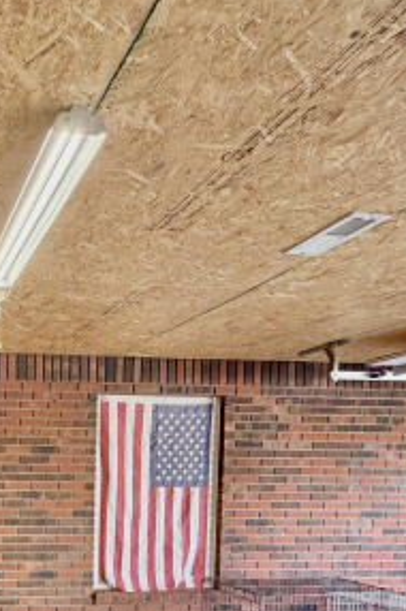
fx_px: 577
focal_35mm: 34
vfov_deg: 50.9
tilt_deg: -3.8
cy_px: 523
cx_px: -54
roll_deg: +0.1
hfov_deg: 33.2
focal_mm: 2.22
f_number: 2.2
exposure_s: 1/60
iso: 250
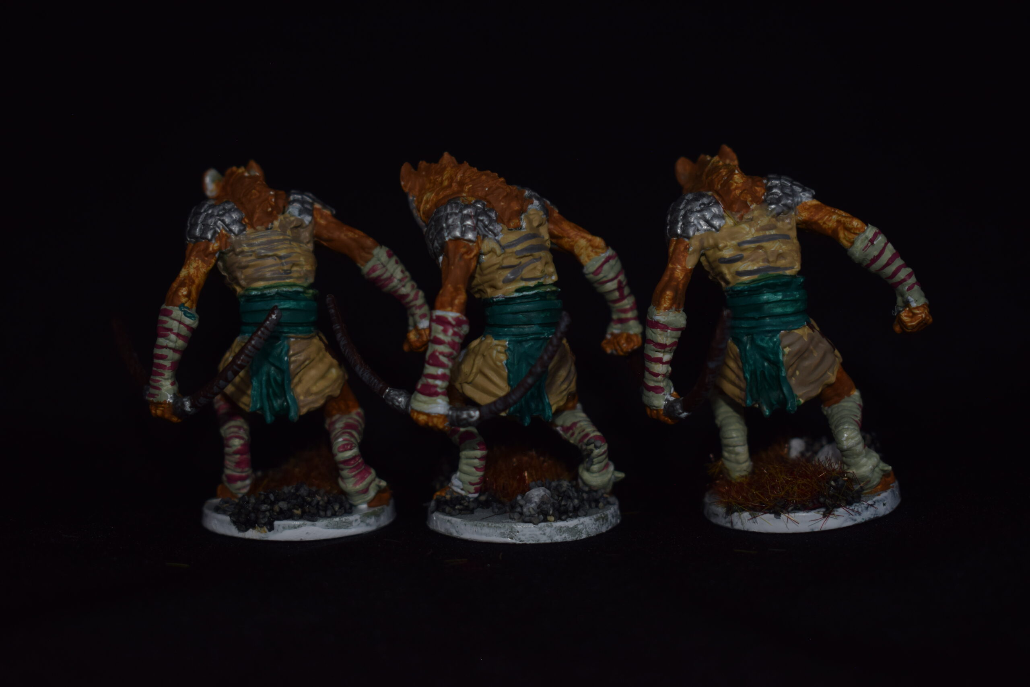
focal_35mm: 63
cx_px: 515
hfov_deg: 31.9
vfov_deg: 21.6
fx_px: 1802
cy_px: 344
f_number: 5
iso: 200
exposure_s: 1/30
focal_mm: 42
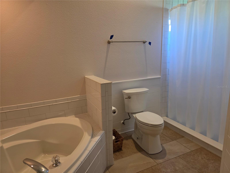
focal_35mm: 23
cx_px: 115
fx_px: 153
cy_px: 86
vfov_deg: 58.9
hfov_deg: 73.9
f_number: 1.8
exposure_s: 1/120
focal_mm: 5.4
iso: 320
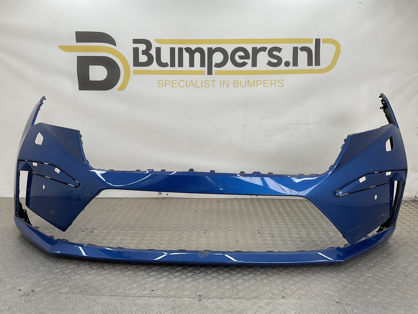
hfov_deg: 61.7
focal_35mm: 29
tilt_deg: -9.0
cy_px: 157
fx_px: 350
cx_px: 209
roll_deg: -1.2
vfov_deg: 48.2
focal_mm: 3
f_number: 1.8
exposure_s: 1/159
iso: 16
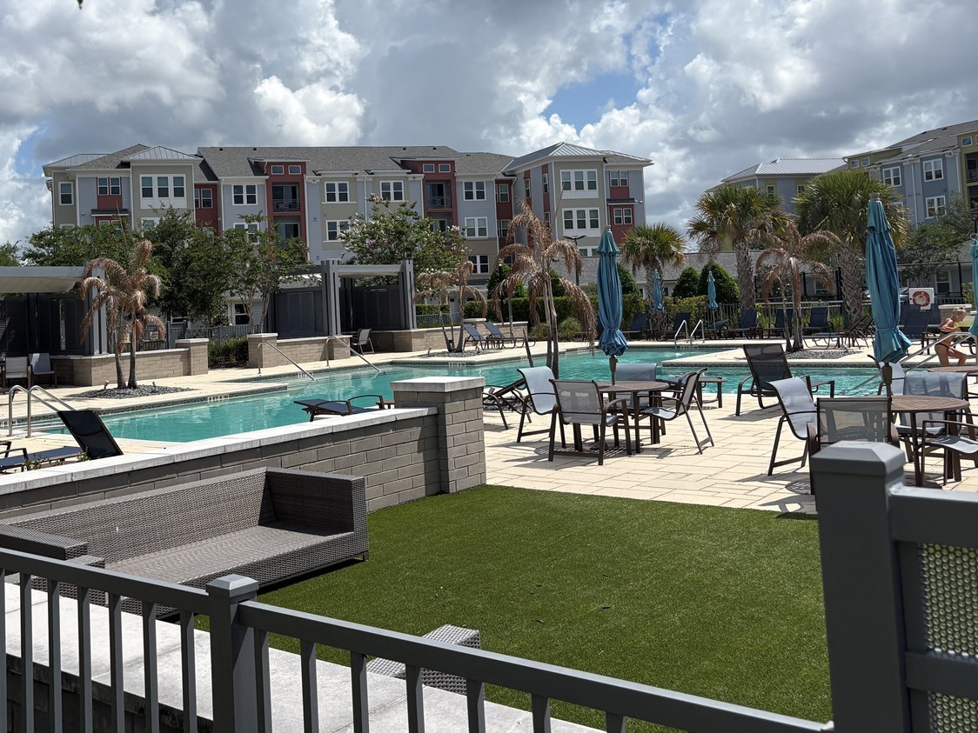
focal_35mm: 37
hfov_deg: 49.6
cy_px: 239
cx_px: 355
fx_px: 1045
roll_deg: +2.2
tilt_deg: +3.6
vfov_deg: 38.2
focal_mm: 5.96
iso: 50
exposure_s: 1/7813
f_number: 1.6
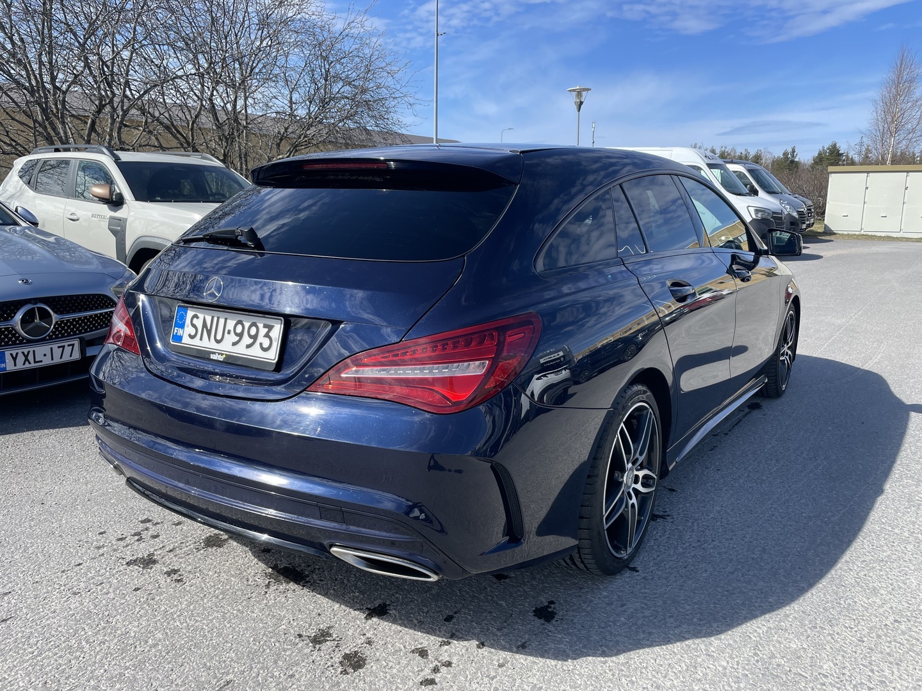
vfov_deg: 53.1
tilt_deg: -11.3
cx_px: 461
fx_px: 693
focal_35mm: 26
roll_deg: -0.1
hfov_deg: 67.3
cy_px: 346
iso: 32
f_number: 1.6
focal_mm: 4.2
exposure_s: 1/1949
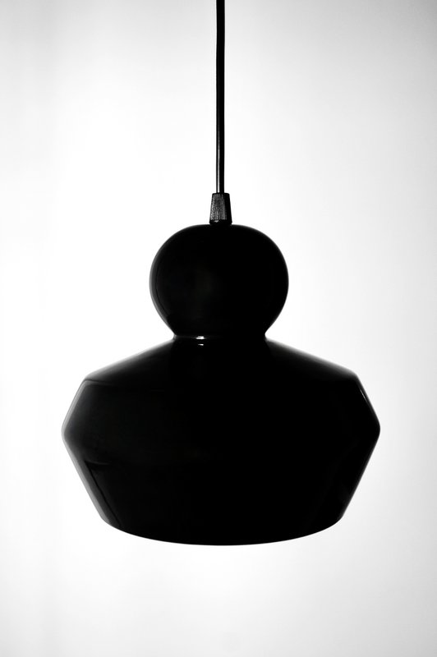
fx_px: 821
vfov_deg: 43.6
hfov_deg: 29.8
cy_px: 328
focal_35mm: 45
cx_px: 218
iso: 400
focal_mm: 30
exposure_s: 1/30
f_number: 5
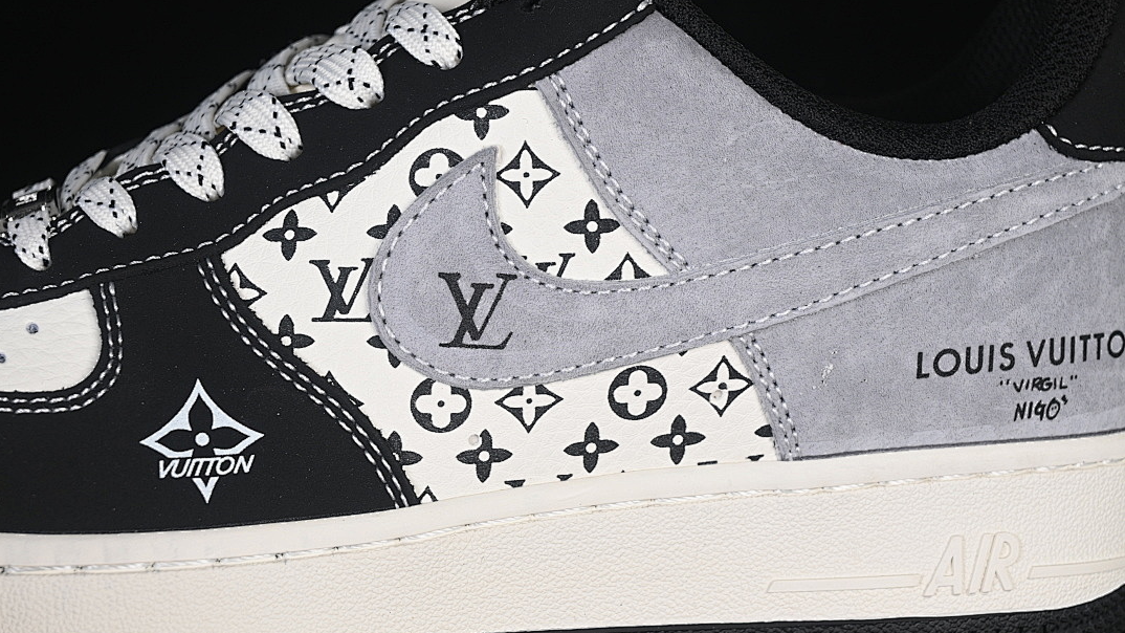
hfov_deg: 26.9
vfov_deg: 15.3
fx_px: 2356
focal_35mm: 79
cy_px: 313
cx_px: 561
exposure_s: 1/80
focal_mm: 50
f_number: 7.1
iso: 160
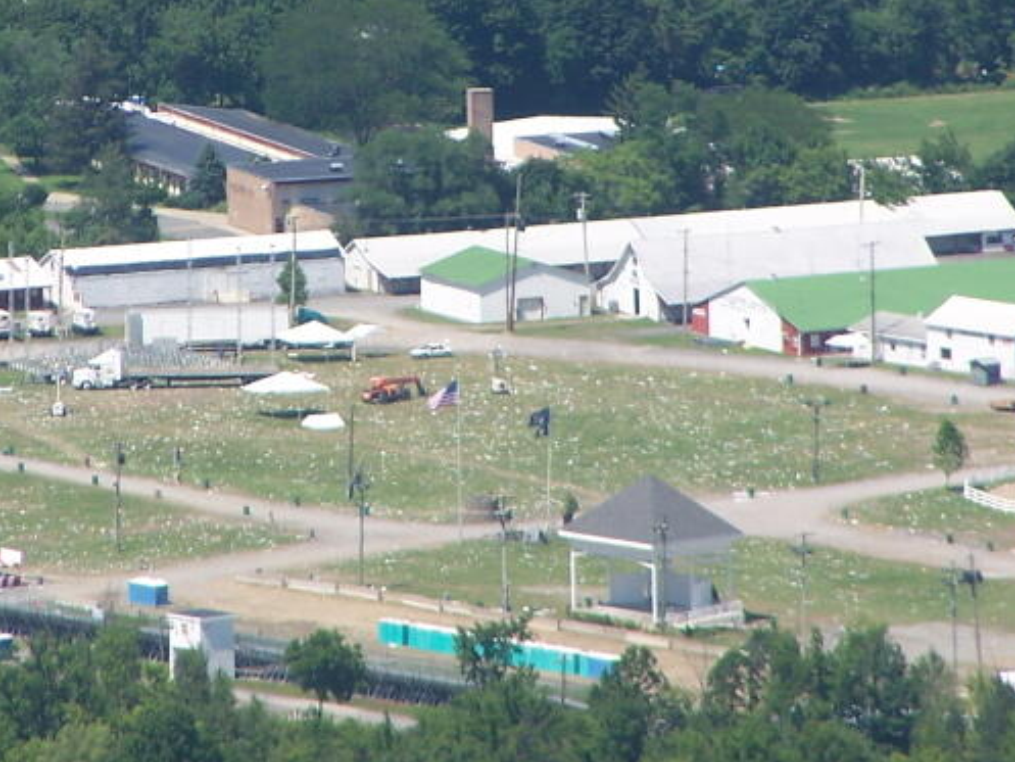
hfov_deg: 2.5
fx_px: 22964
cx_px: 484
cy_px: 110
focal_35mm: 783
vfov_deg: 1.9
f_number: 3.7
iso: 80
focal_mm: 63
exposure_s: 1/800
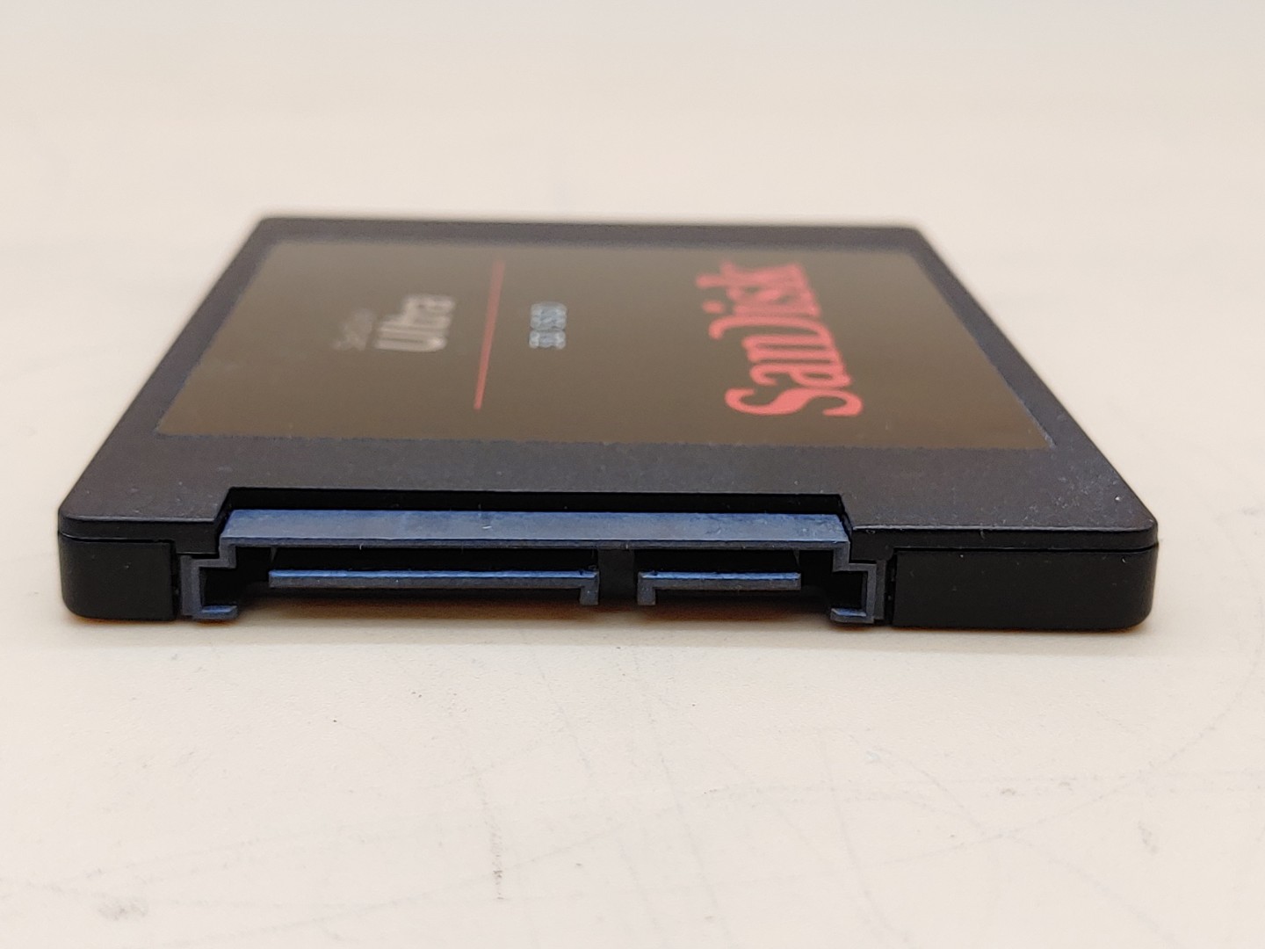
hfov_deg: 35.5
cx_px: 632
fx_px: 1973
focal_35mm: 54
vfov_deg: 27.0
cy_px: 474
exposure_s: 1/85
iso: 50
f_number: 1.8
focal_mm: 4.36
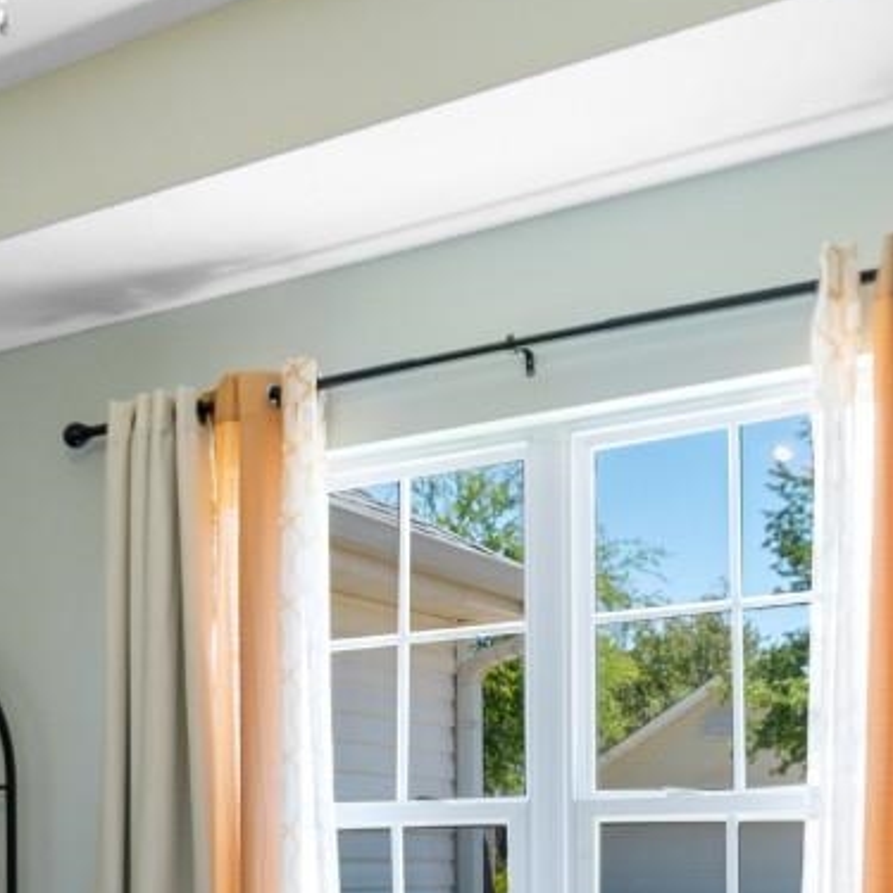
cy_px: 869
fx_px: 1605
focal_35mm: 55
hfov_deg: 27.3
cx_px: -186
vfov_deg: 29.3
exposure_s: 1/15
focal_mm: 10
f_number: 4.5
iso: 100
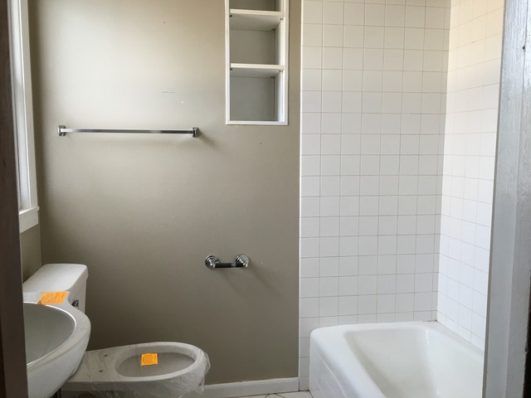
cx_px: 266
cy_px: 199
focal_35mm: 29
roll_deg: -1.4
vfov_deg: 48.2
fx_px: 445
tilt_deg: -6.5
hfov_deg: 61.7
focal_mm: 4.15
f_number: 2.2
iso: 32
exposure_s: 1/15
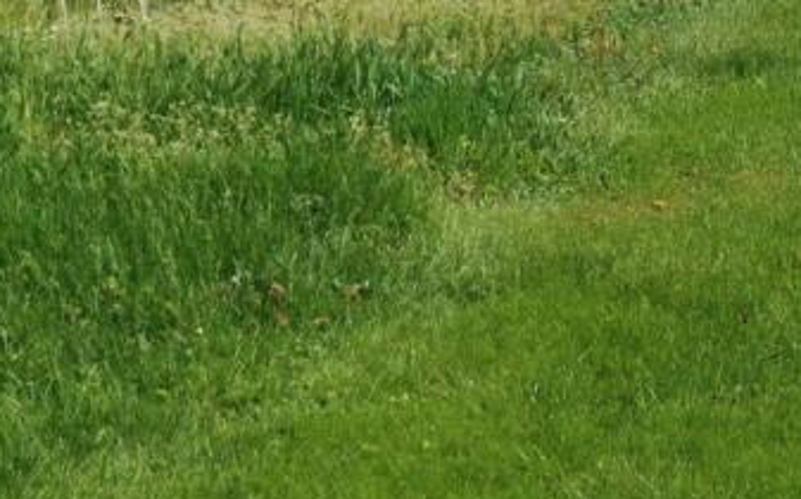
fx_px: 3185
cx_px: -56
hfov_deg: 14.1
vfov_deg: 8.6
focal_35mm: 146
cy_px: -361
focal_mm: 28
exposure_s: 1/250
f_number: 8
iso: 100
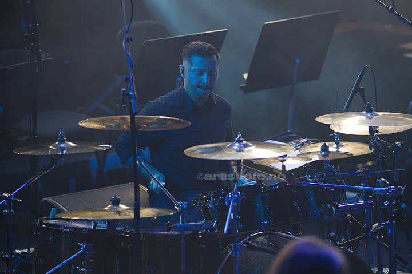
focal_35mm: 300
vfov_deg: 4.6
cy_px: 137
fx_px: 3431
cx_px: 206
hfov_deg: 6.9
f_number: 2.8
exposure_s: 1/1000
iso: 2000
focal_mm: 300
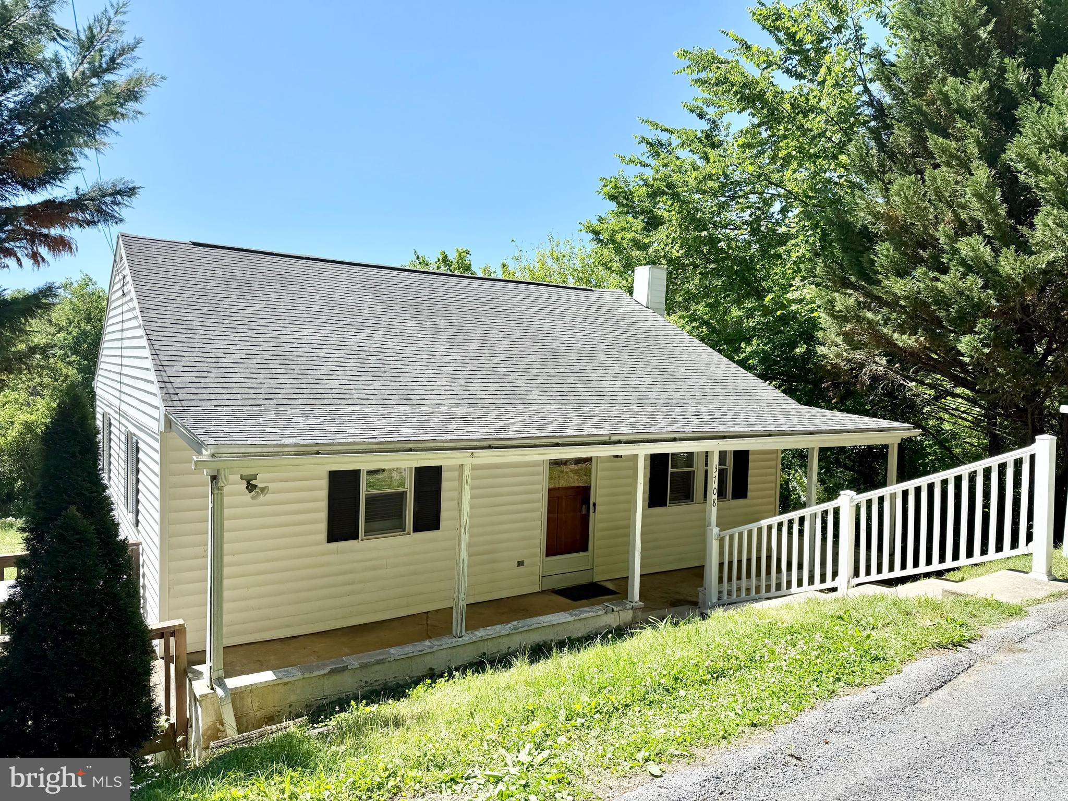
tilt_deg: -3.5
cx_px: 534
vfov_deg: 56.8
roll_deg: -1.8
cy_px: 400
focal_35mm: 24
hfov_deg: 71.6
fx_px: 740
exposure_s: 1/3021
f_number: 1.78
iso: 80
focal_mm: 6.76
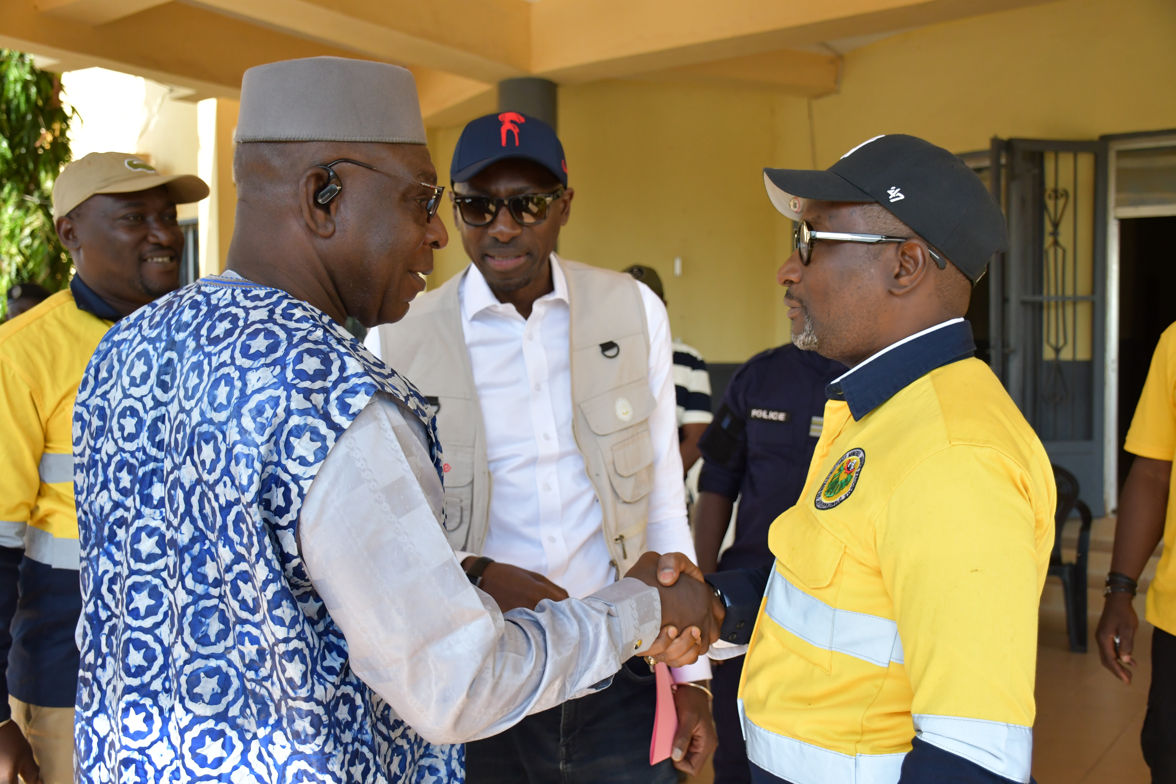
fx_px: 1176
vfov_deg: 36.9
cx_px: 588
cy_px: 392
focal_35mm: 36
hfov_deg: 53.1
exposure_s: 1/2000
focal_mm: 24
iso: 1000
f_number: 3.8
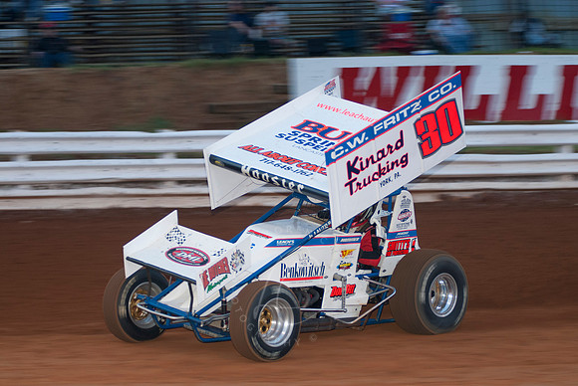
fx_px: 2290
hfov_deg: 14.4
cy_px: 193
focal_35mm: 142
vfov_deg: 9.7
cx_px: 289
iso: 250
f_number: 2.8
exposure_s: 1/400
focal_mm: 95
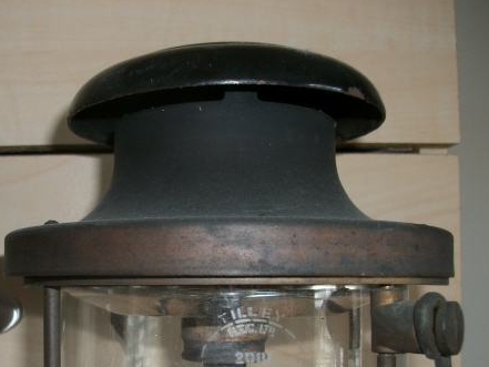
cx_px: 164
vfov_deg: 31.8
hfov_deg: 41.5
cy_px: 263
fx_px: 636
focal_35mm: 45
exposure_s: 1/40
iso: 125
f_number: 2.9
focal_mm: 5.7
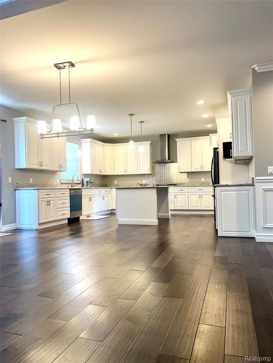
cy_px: 182
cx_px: 136
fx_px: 273
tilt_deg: +1.8
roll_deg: +1.7
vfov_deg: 67.3
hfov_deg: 53.1
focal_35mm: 26
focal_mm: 5.7
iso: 100
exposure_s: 1/120
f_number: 1.5
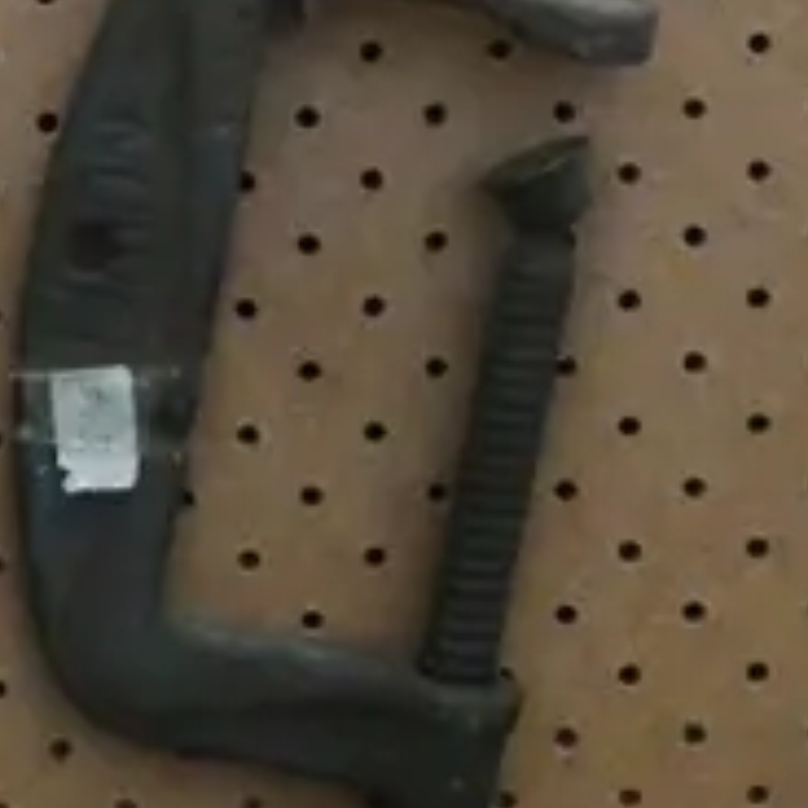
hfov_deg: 12.6
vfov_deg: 12.3
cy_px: -250
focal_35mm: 138
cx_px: 114
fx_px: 3644
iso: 6400
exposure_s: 1/500
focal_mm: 14
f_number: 3.6
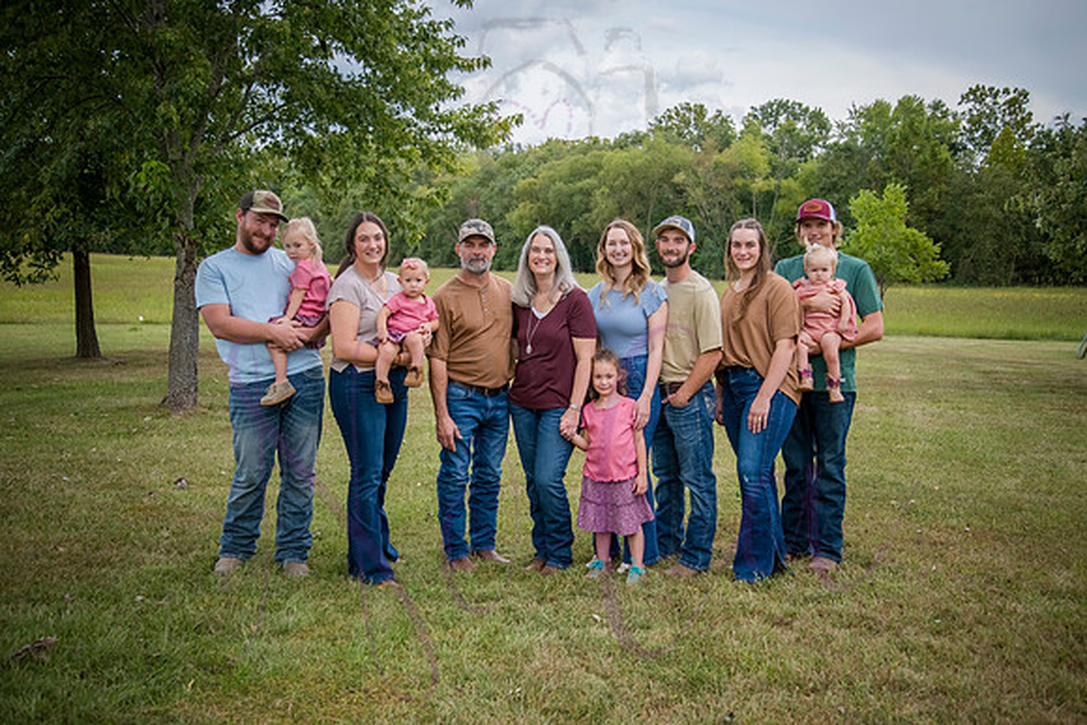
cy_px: 362
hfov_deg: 50.7
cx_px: 544
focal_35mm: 38
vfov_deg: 35.1
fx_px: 1148
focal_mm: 38
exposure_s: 1/500
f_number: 5.6
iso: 400
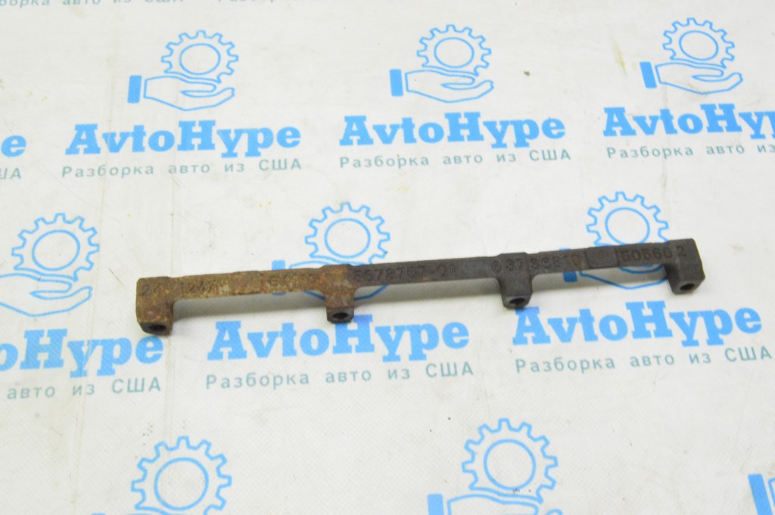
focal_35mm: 39
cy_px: 258
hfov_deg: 49.6
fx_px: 839
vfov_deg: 34.2
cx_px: 388
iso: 6400
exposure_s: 1/20
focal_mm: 26
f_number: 20
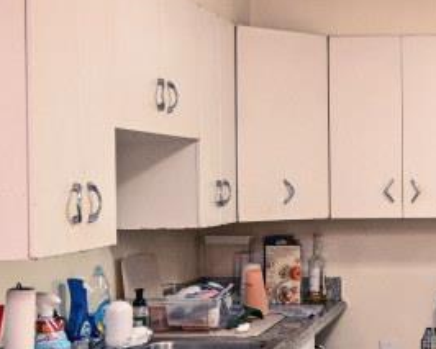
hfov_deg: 23.9
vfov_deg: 20.7
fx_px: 955
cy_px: 177
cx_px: 493
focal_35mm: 74
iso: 1250
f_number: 4
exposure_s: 1/60
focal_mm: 14
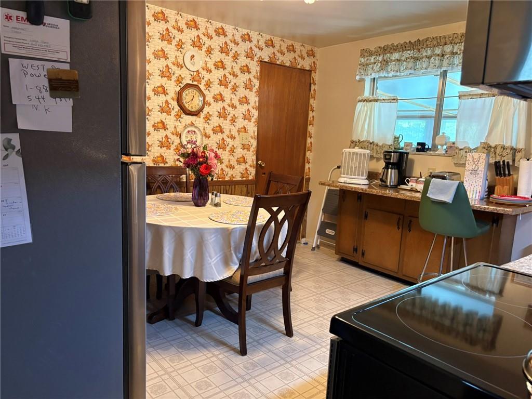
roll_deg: -2.1
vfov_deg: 53.1
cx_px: 266
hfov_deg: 67.3
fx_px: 400
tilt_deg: -9.1
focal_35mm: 26
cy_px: 200
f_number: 1.6
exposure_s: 1/60
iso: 400
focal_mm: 5.96
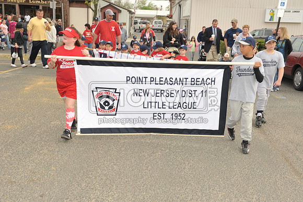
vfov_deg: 29.8
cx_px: 152
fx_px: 379
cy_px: 101
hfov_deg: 43.6
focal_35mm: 45
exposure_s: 1/250
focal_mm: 45
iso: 400
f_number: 8
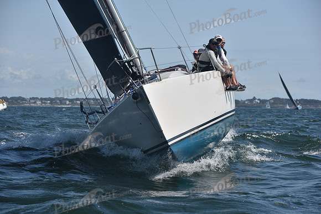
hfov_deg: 15.8
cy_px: 107
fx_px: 1159
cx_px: 160
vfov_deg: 10.6
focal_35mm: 130
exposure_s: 1/1000
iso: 250
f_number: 7.1
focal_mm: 130
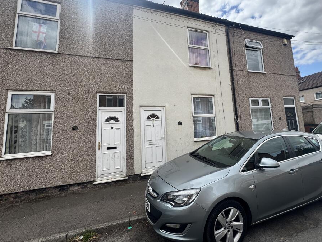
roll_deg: +2.9
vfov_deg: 77.7
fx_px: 149
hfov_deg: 94.0
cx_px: 182
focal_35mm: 16
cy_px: 106
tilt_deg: +7.8
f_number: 2.2
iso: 50
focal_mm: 2.22
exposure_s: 1/1063
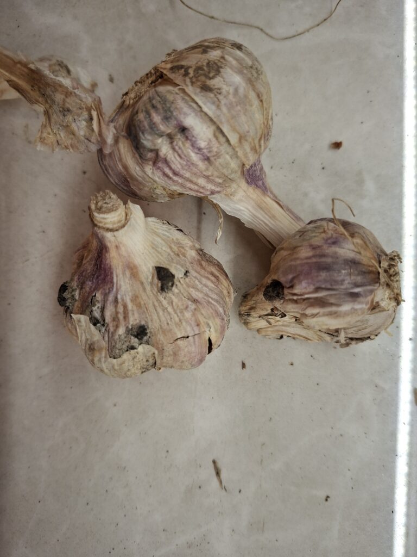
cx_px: 208
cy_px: 278
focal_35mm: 23
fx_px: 369
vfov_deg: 73.9
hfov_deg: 58.9
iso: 200
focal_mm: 5.54
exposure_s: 1/50
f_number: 1.8
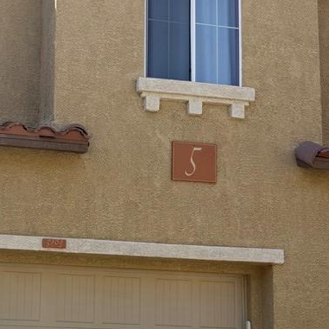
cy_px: 264
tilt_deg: +6.4
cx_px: 43
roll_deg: -1.4
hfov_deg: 29.0
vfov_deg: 29.4
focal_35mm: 57
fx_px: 613
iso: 80
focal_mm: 6.76
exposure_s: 1/2053
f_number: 1.78
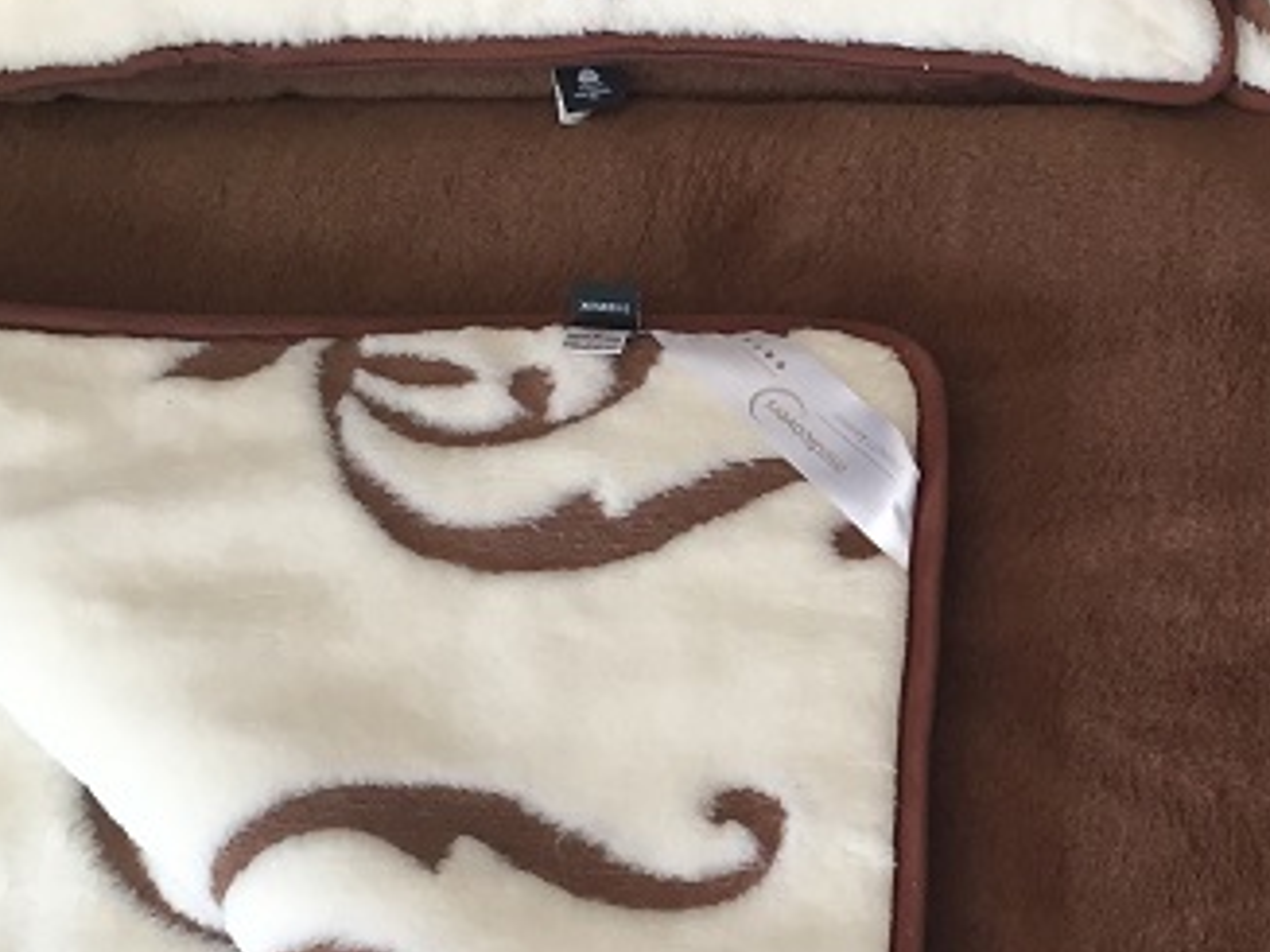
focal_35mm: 71
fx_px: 2604
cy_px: 548
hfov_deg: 26.4
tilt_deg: -56.3
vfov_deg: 20.7
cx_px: 1157
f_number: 2.2
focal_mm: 4.15
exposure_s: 1/33
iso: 40
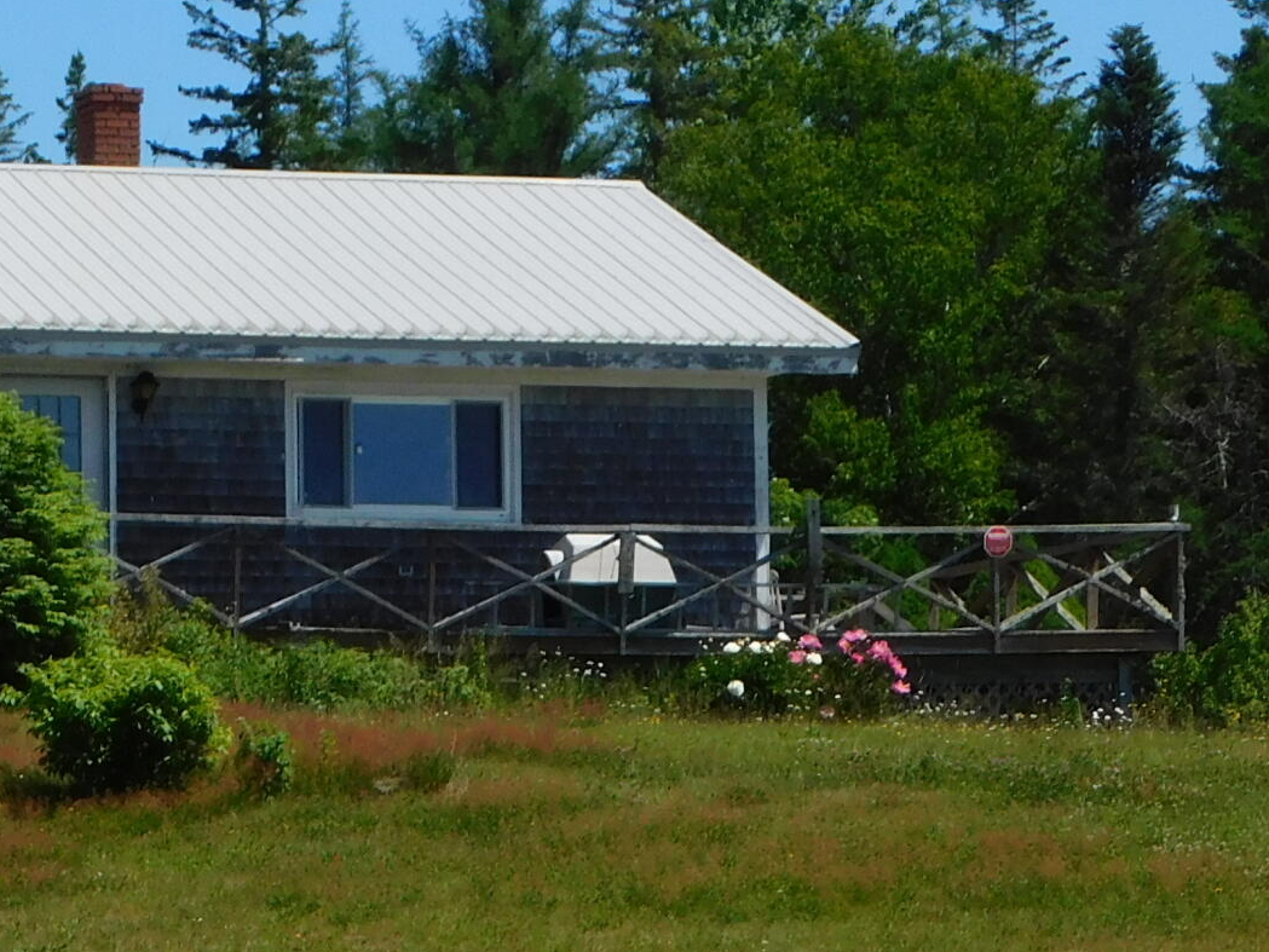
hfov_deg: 9.7
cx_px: -88
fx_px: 7443
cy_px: 917
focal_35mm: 203
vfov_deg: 7.3
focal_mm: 12.6
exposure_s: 1/1000
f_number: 4.3
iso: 125
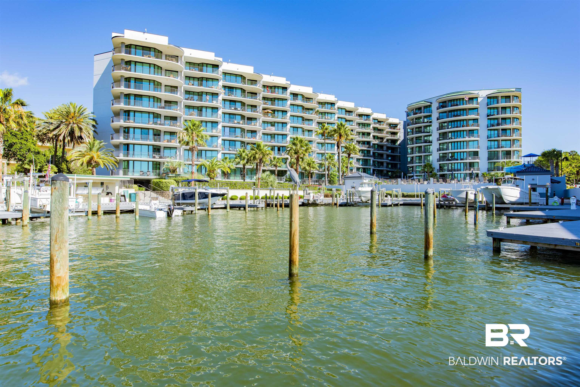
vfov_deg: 59.5
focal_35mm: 21
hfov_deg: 81.2
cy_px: 194
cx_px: 290
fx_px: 338
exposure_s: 1/100
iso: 100
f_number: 13
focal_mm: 21
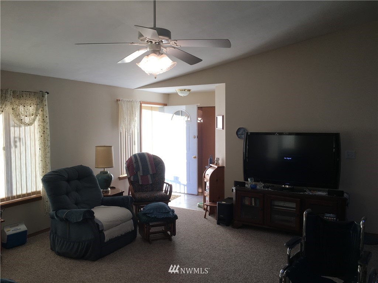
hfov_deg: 61.7
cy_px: 142
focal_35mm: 29
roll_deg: +0.3
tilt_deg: -2.0
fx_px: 317
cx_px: 189
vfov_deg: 48.2
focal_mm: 4.15
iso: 25
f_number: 2.2
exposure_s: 1/120
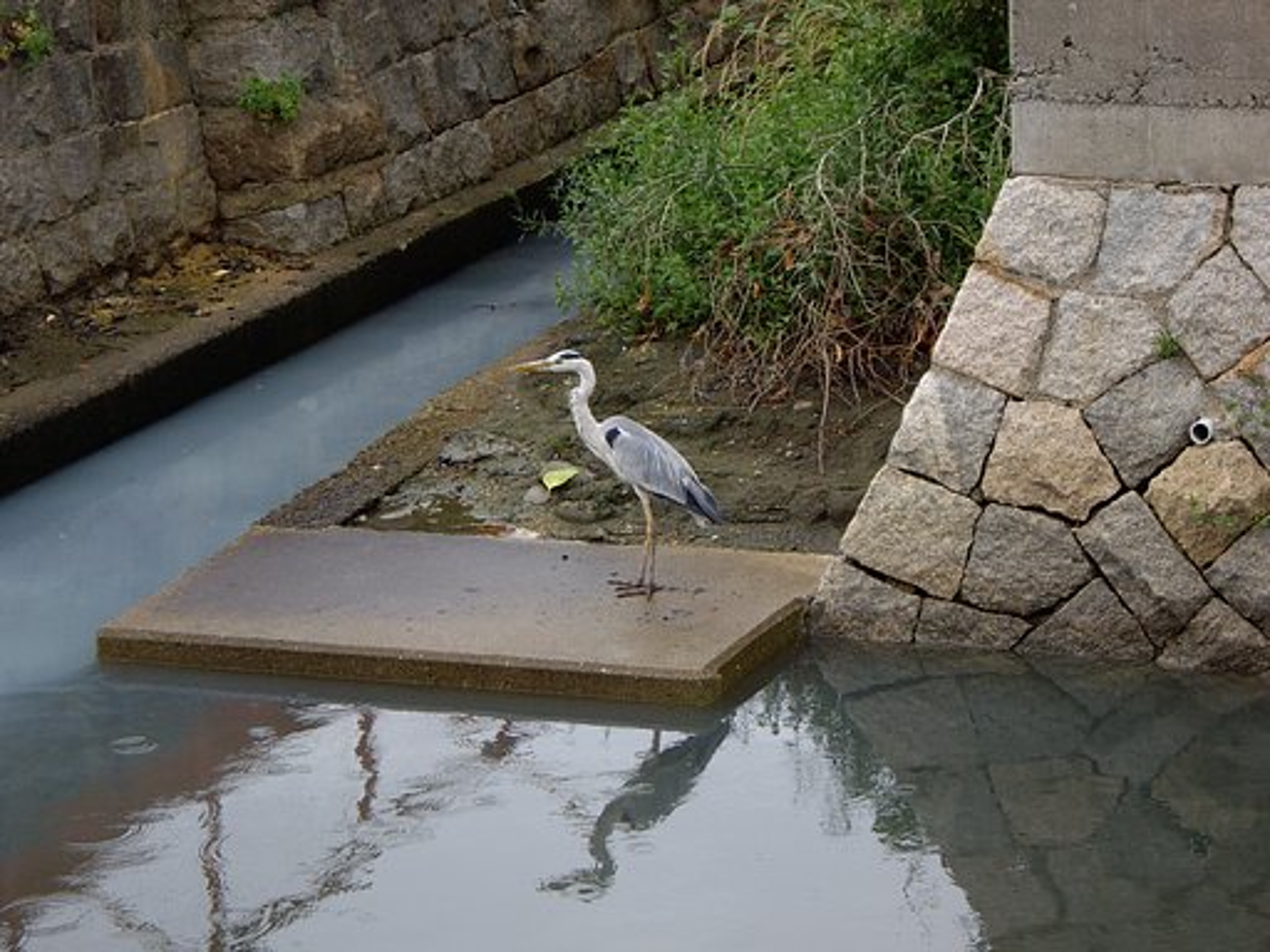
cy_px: 476
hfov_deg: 17.4
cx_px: 635
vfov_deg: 13.1
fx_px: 4146
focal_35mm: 113
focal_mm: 23.7
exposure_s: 1/160
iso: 100
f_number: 5.4
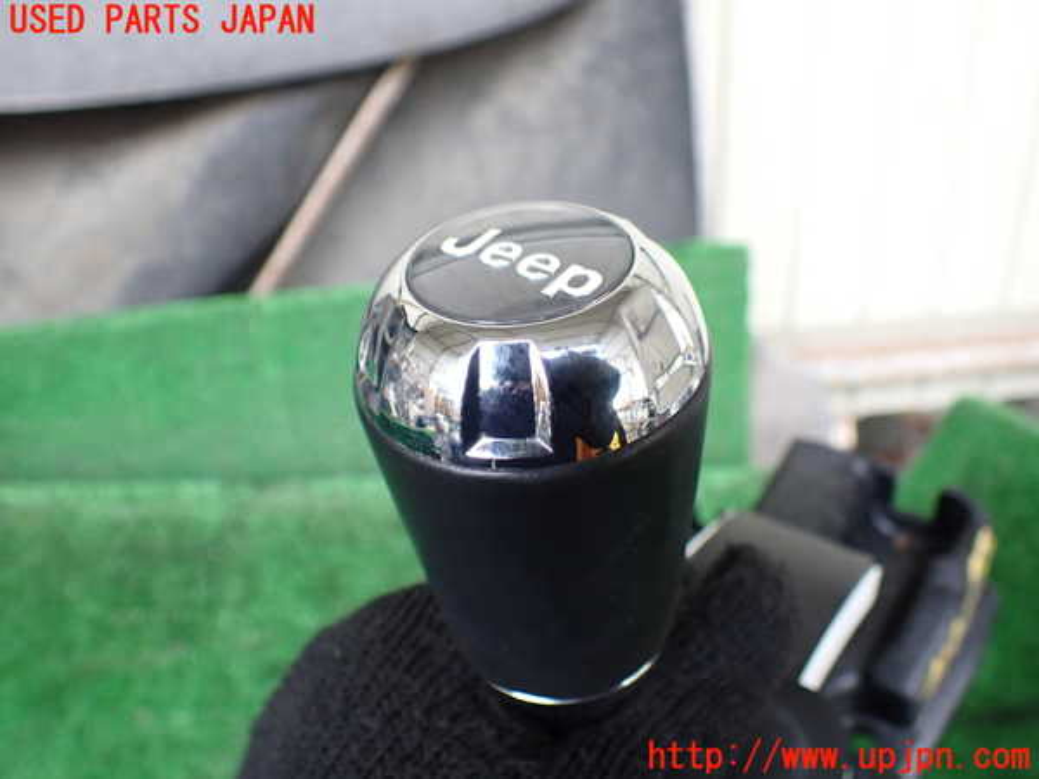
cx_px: 520
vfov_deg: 46.8
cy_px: 390
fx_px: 900
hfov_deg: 60.0
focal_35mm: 30
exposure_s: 1/125
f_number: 2.3
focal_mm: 5.4
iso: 320
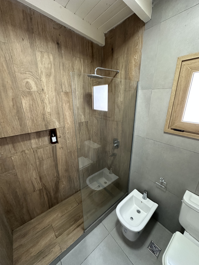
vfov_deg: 102.1
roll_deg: +0.3
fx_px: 107
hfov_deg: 85.7
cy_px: 132
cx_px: 100
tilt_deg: -17.3
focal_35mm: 14
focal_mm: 2.22
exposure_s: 1/60
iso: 320
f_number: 2.2
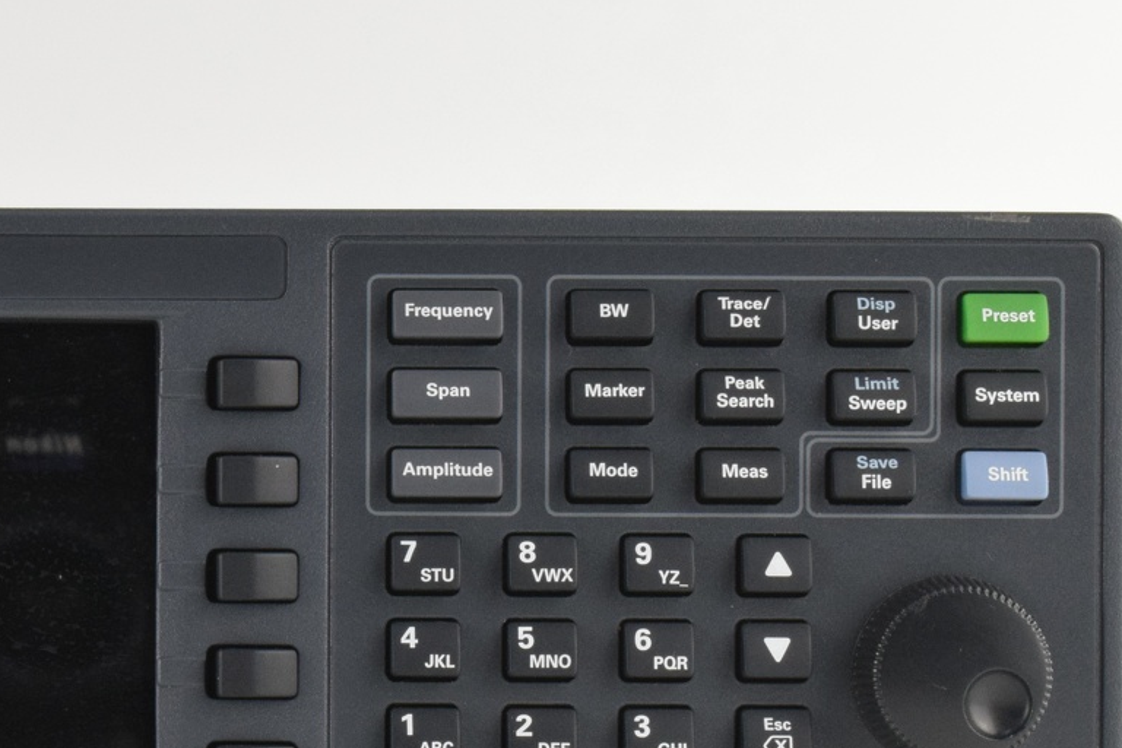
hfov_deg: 13.5
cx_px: 28
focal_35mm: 150
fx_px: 4675
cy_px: 649
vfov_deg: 9.1
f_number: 22
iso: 1600
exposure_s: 1/30
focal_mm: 48
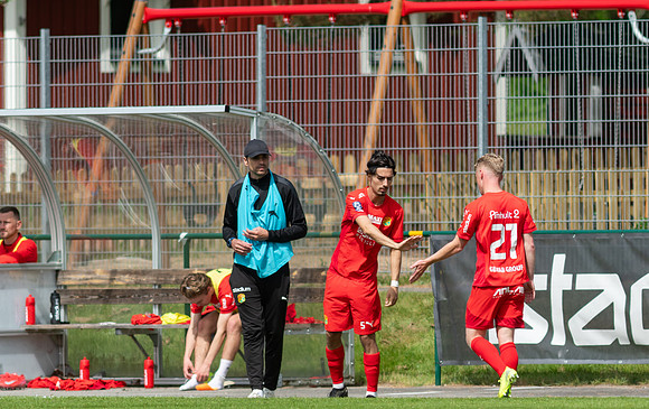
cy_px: 242
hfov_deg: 3.0
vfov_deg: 1.9
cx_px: 364
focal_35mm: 710
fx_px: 12581
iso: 100
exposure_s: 1/2000
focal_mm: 300
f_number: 3.2
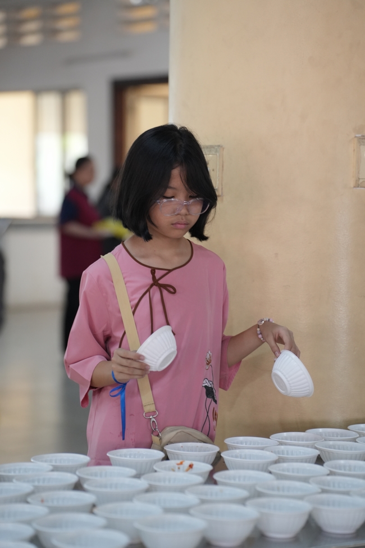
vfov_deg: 21.5
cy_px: 274
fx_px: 1445
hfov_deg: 14.4
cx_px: 182
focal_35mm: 95
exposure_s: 1/320
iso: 2500
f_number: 2.8
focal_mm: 95
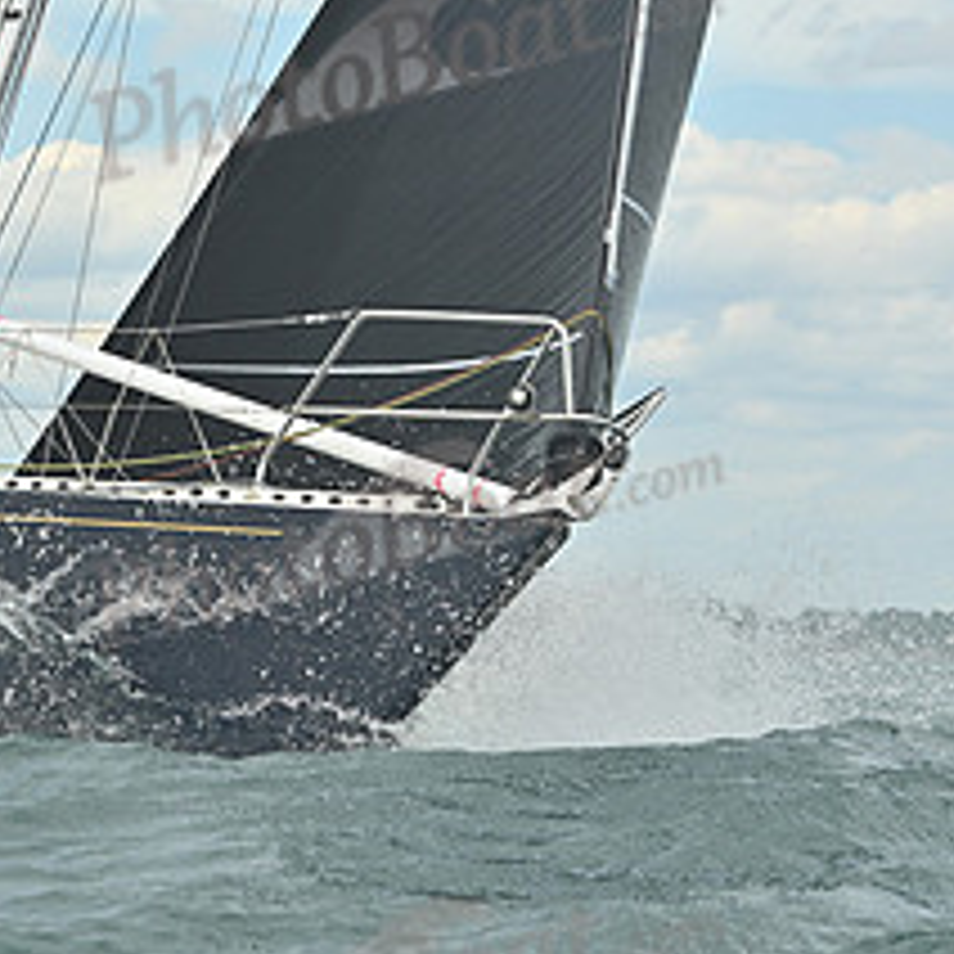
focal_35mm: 200
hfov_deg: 8.7
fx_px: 6236
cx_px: -140
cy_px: 362
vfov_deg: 8.7
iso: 320
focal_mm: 86
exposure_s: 1/1250
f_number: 10
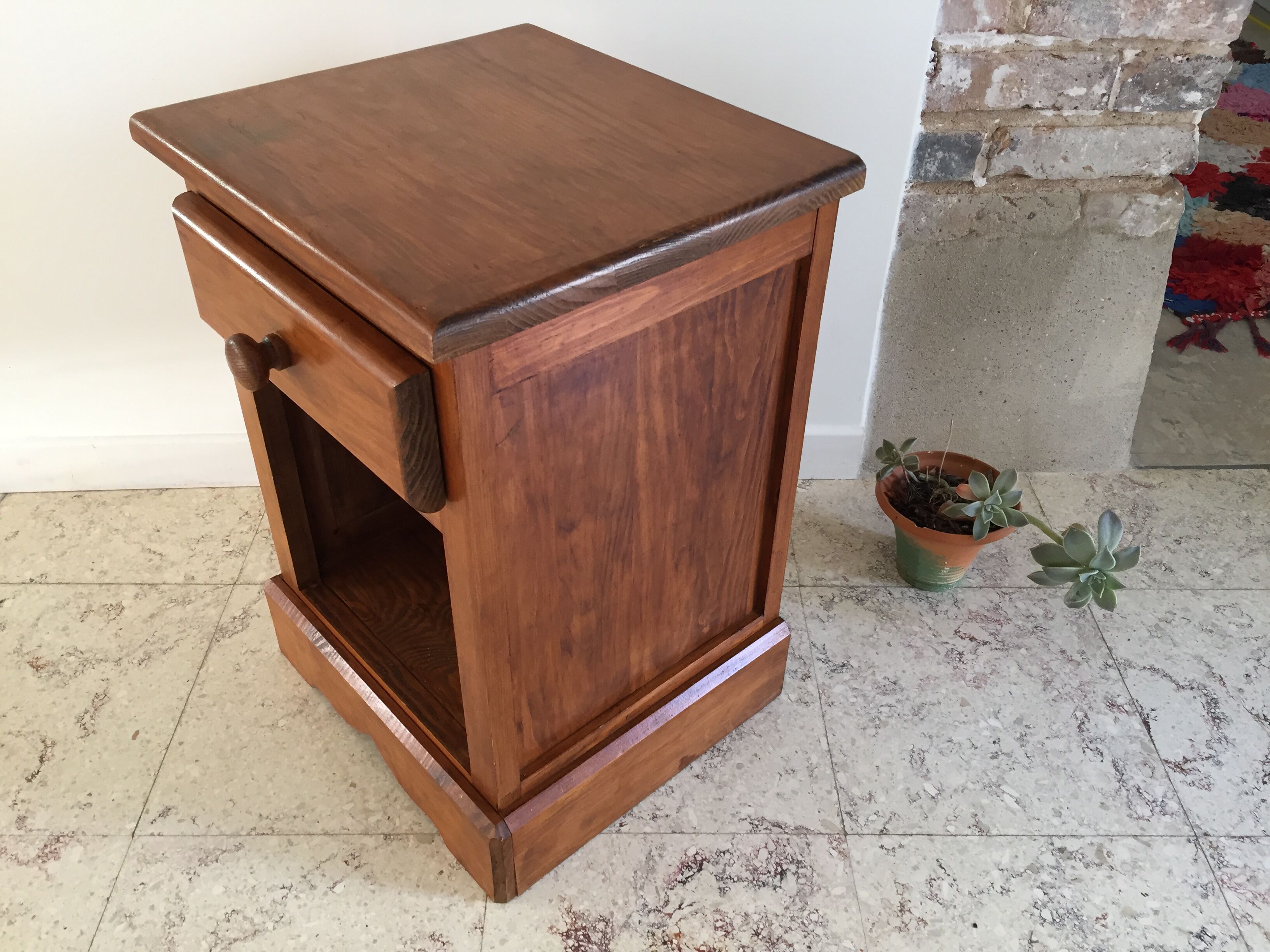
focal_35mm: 29
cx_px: 635
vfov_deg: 48.2
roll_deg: +1.0
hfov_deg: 61.7
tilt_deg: -38.6
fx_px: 1064
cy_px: 476
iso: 100
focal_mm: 4.15
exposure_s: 1/33
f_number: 2.2
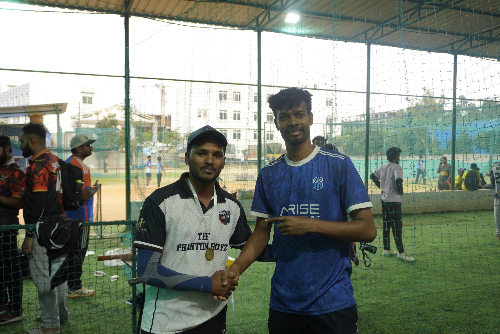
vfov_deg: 38.4
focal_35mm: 34
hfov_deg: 55.1
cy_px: 167
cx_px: 250
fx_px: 479
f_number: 4
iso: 500
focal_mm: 23
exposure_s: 1/200
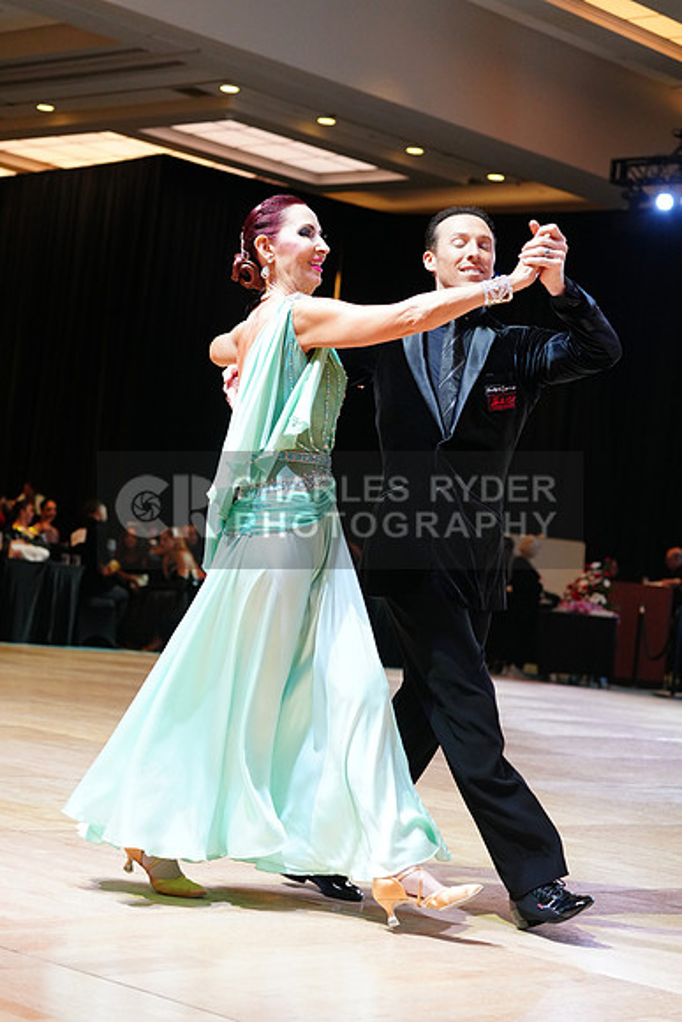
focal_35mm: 73
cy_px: 511
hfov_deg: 18.7
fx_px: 2073
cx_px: 341
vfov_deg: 27.7
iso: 2500
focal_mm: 73
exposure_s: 1/250
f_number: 4
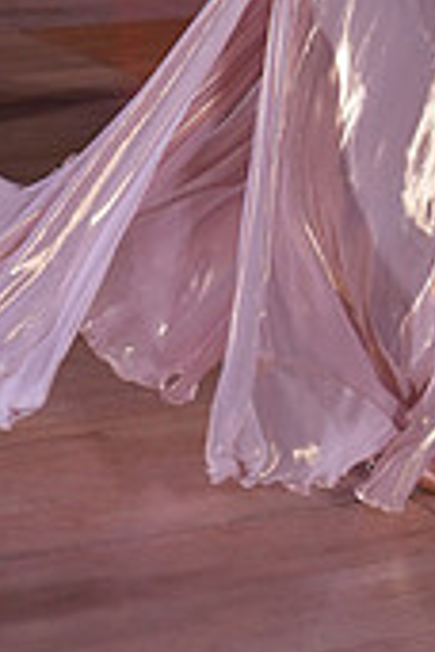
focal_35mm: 170
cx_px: 635
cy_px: -225
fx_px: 3081
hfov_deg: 7.9
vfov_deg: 11.7
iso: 1000
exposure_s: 1/400
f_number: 4
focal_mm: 50
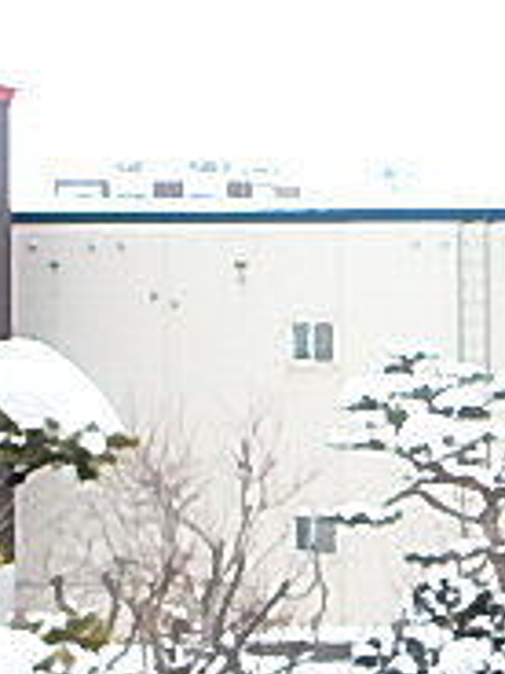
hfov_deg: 16.1
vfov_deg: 26.6
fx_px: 1420
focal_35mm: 73
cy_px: 275
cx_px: 977
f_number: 3.5
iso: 125
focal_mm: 3.7
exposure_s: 1/320
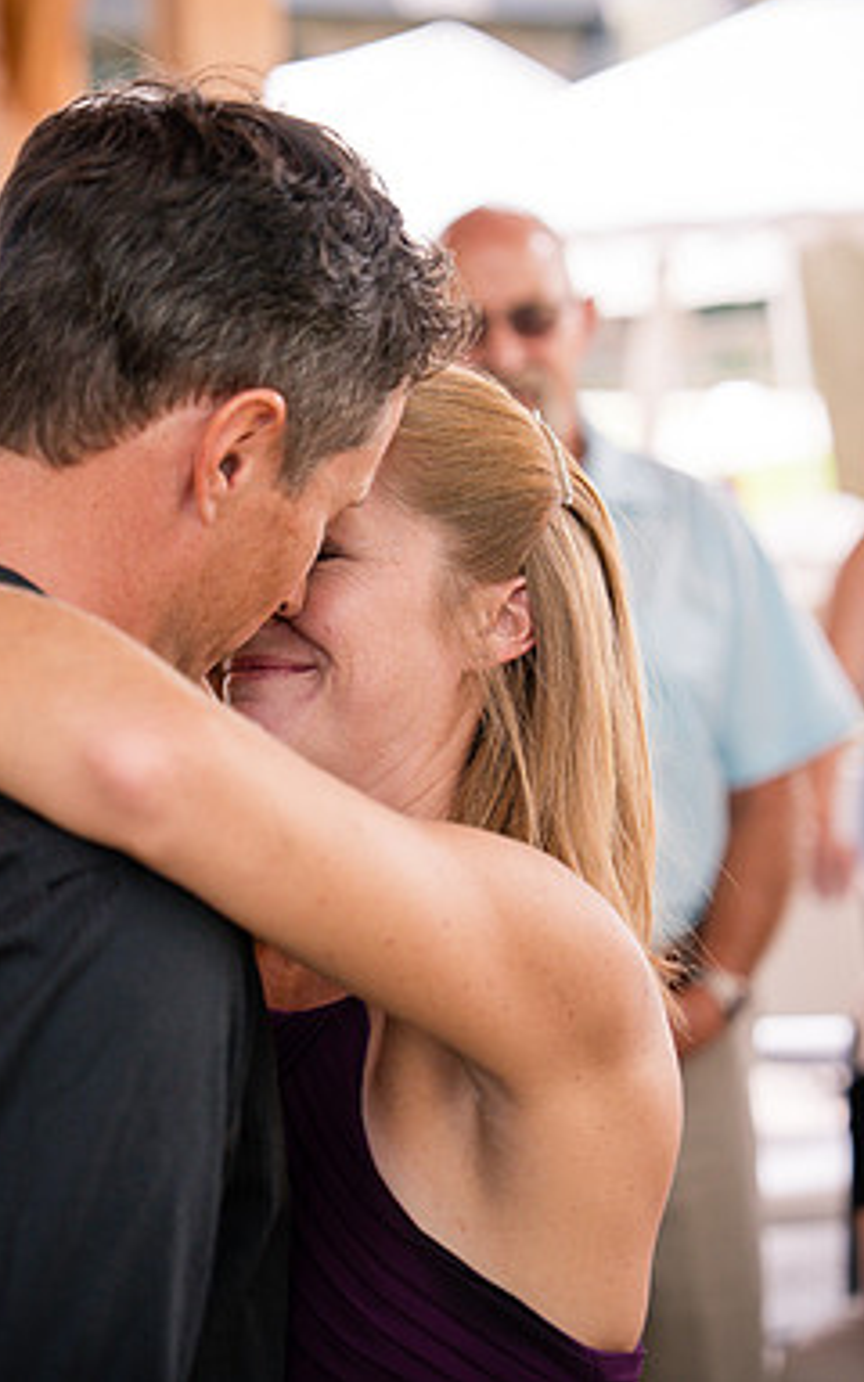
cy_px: 689
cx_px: 295
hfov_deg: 13.1
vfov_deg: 20.8
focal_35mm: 100
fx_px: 3767
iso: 400
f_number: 2.8
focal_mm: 65
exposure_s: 1/640
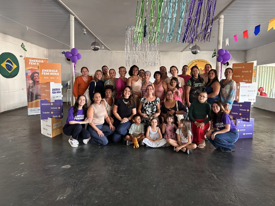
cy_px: 103
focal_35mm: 26
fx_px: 207
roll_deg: -1.2
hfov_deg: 67.3
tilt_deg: -5.2
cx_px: 138
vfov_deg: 53.1
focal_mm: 5.7
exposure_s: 1/60
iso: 400
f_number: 1.5
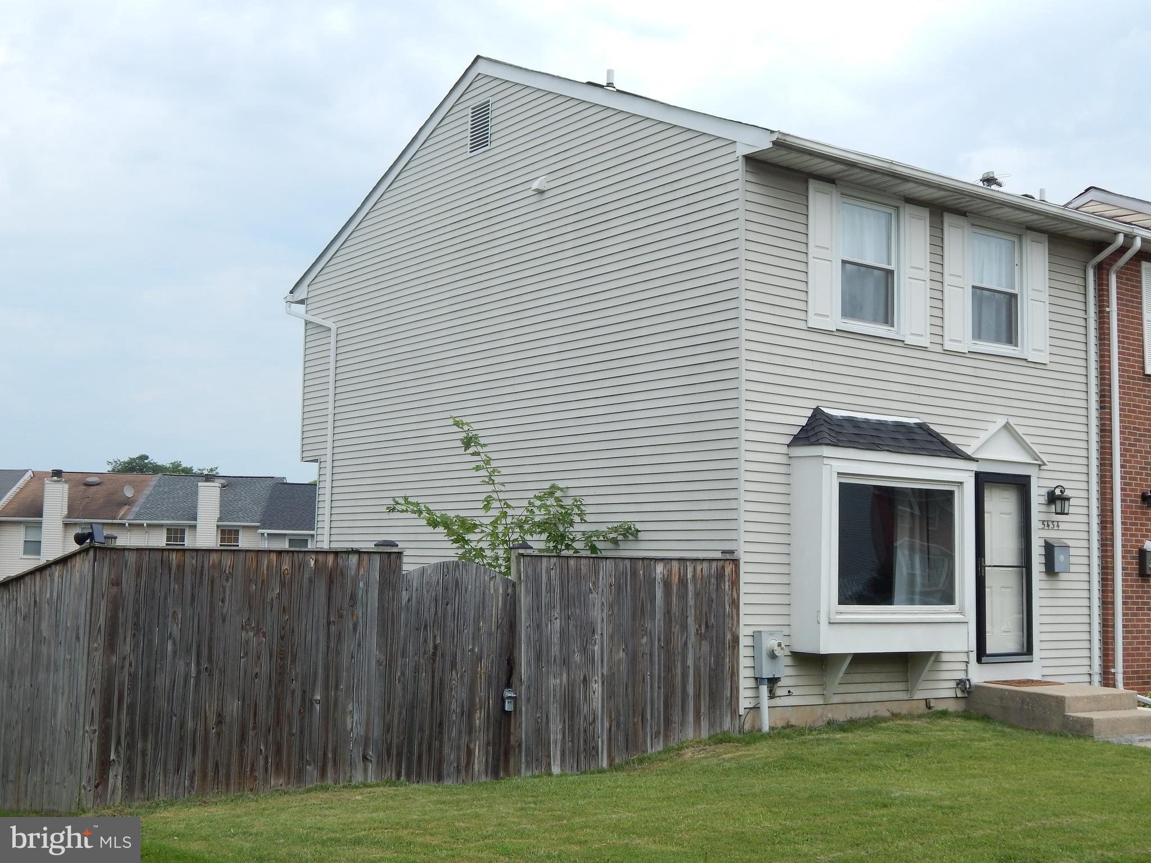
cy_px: 432
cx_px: 576
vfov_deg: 33.6
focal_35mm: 43
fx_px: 1430
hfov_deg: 43.9
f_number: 7.1
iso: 125
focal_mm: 7.7
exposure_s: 1/400
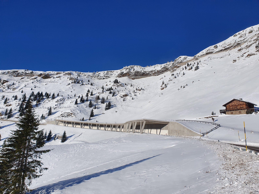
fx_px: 195
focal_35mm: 26
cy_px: 97
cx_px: 130
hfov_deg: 67.3
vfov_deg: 53.1
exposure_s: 1/4016
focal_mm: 4.32
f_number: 2.4
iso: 50
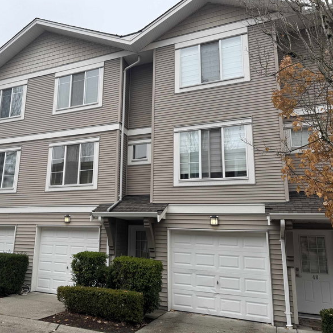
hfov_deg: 54.3
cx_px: 106
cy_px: 167
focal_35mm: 29
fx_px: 316
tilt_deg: +12.8
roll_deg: -2.2
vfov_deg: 55.6
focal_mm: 6.76
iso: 80
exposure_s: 1/995
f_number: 1.78
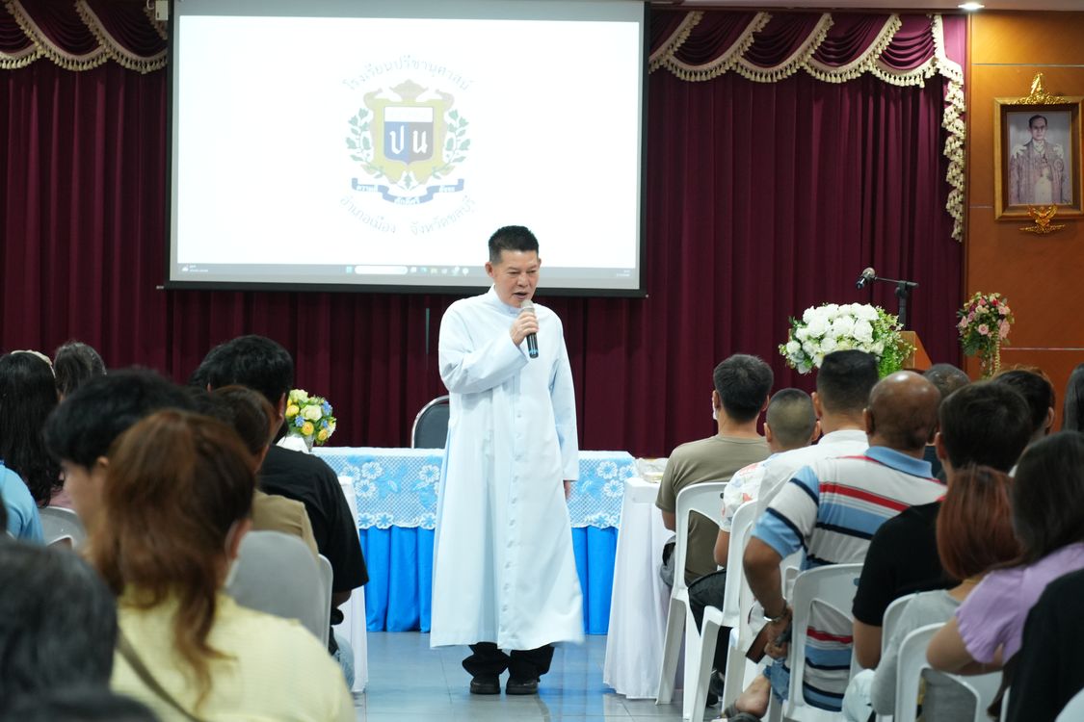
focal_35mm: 124
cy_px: 361
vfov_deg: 11.0
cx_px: 542
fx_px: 3749
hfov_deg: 16.5
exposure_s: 1/25
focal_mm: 83
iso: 1600
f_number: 5.6
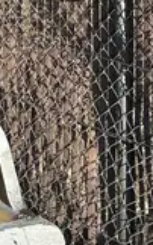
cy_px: -305
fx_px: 835
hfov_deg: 9.4
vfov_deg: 13.3
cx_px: -209
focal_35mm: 125
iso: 50
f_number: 1.6
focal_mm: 5.96
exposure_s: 1/3788
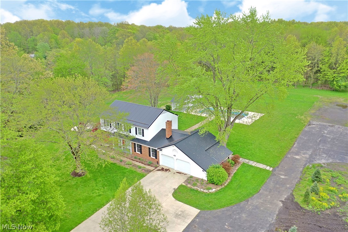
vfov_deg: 46.4
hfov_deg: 65.5
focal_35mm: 28
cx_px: 174
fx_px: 271
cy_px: 116
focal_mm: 10.26
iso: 320
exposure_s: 1/30
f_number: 2.8
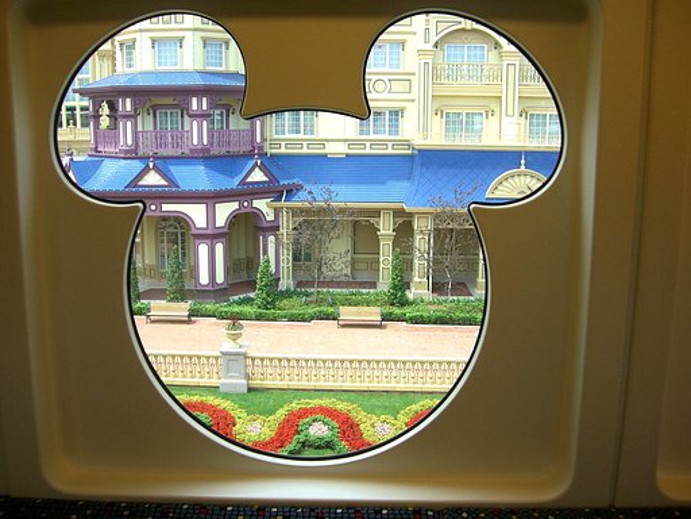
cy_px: 260
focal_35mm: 38
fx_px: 759
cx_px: 346
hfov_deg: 49.0
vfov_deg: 37.7
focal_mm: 7.9
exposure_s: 1/200
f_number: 2.8
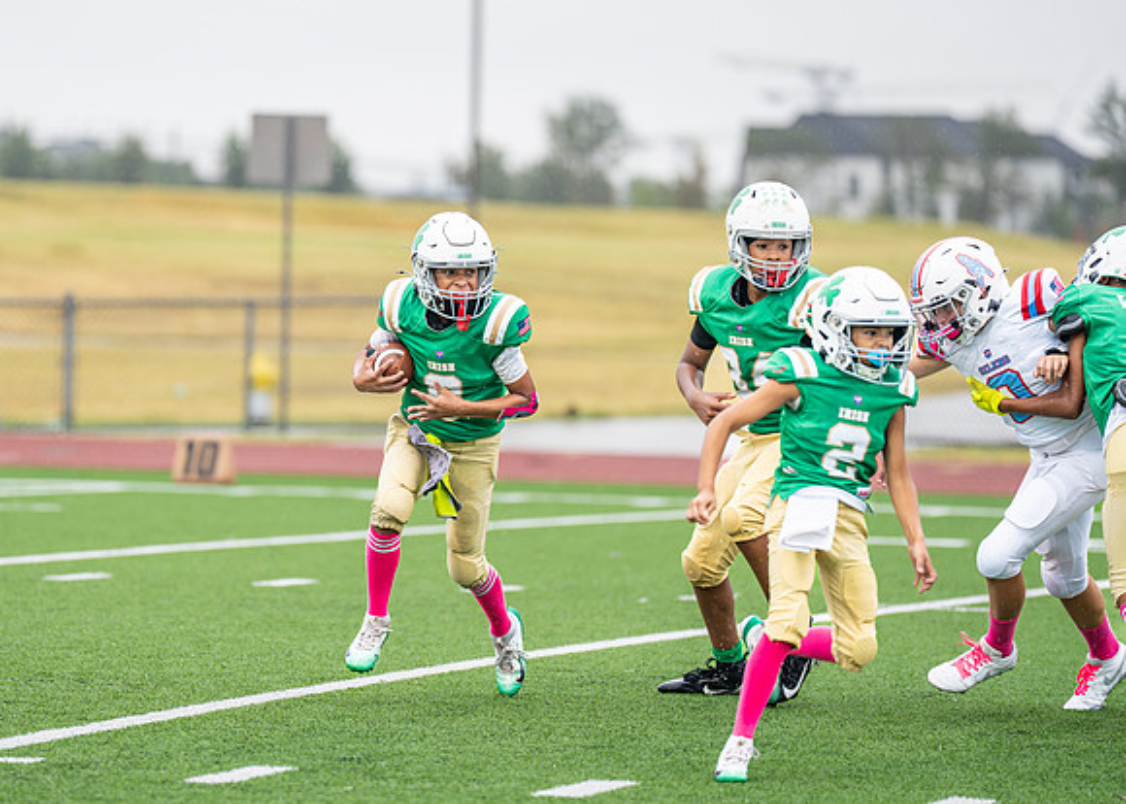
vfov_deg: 5.6
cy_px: 415
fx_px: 8213
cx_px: 399
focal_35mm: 257
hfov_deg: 7.8
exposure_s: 1/1000
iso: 500
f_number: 2.8
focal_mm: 200
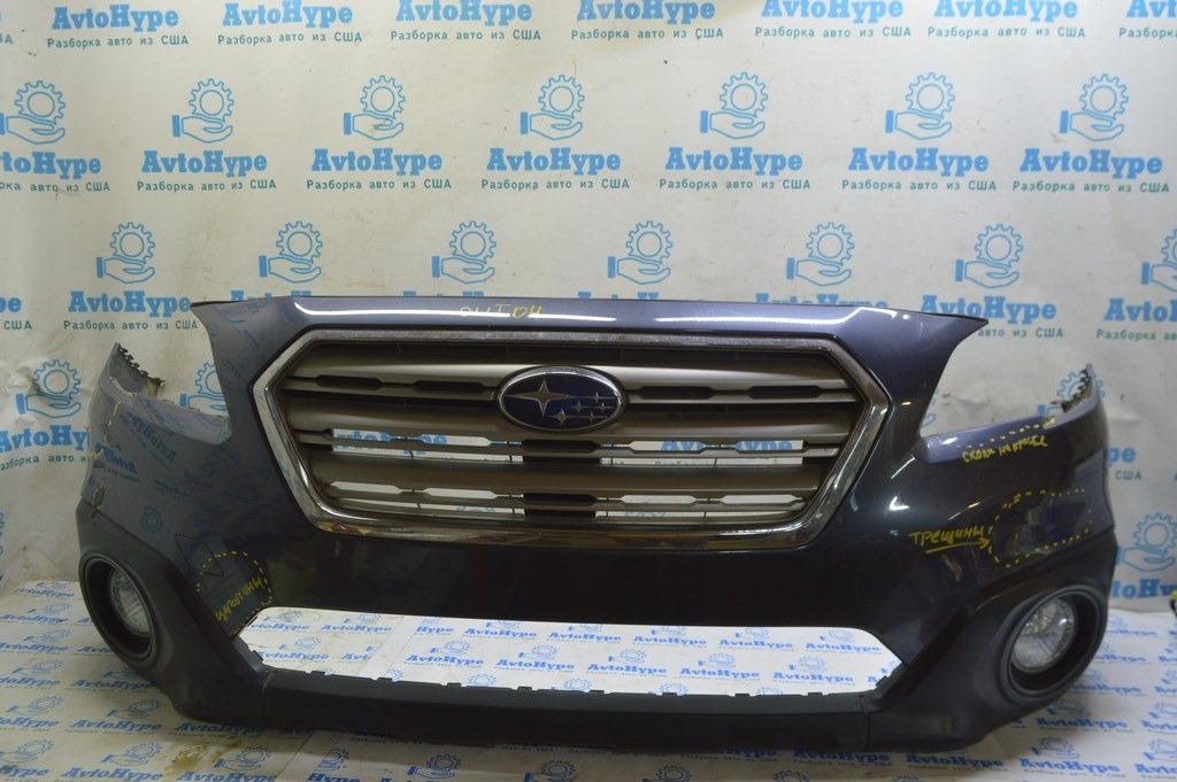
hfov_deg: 67.4
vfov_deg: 47.9
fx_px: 882
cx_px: 588
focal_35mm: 27
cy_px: 391
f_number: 5.6
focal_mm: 18
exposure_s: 1/20
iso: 400
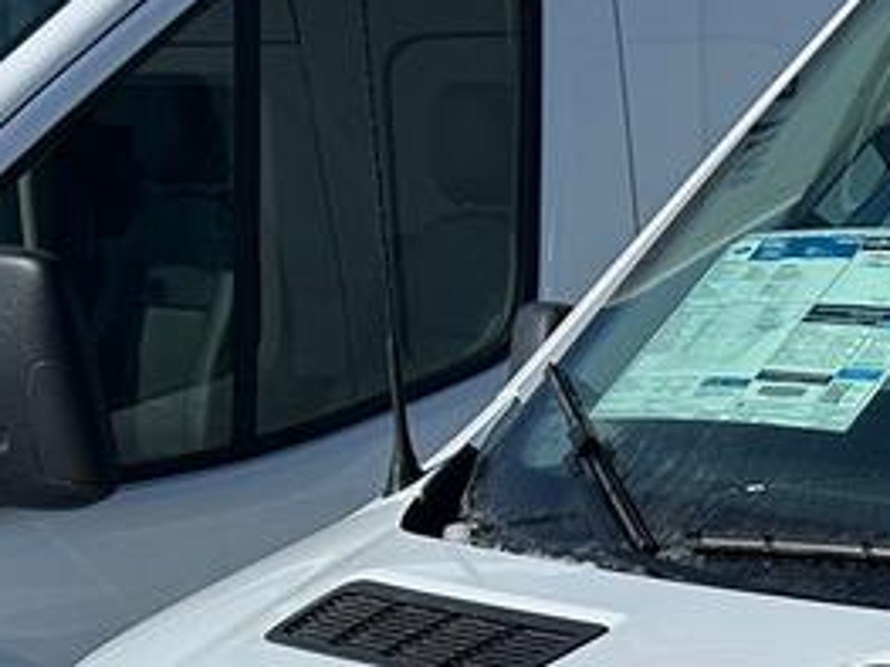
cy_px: 884
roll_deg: -2.3
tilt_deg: -10.8
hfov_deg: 14.4
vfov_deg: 12.3
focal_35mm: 117
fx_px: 3007
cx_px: 1695
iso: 80
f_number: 1.78
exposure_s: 1/10753
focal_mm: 6.86
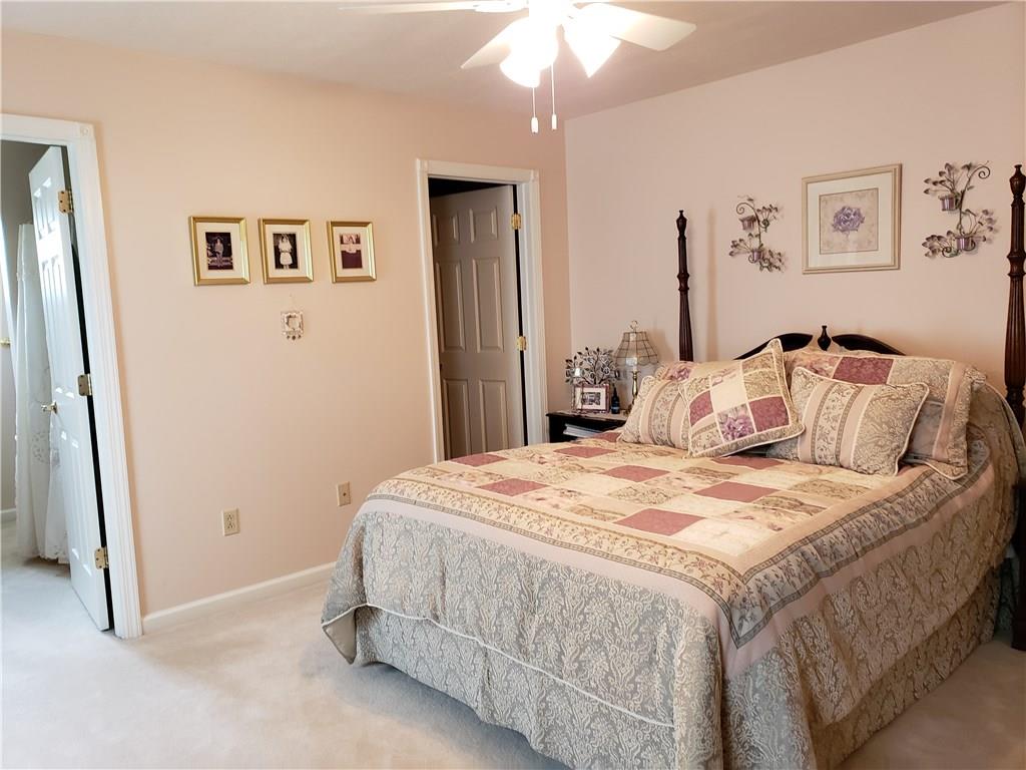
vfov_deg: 53.1
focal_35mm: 26
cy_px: 385
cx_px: 513
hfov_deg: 67.3
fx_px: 771
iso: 320
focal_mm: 4.3
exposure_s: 1/40
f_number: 2.4
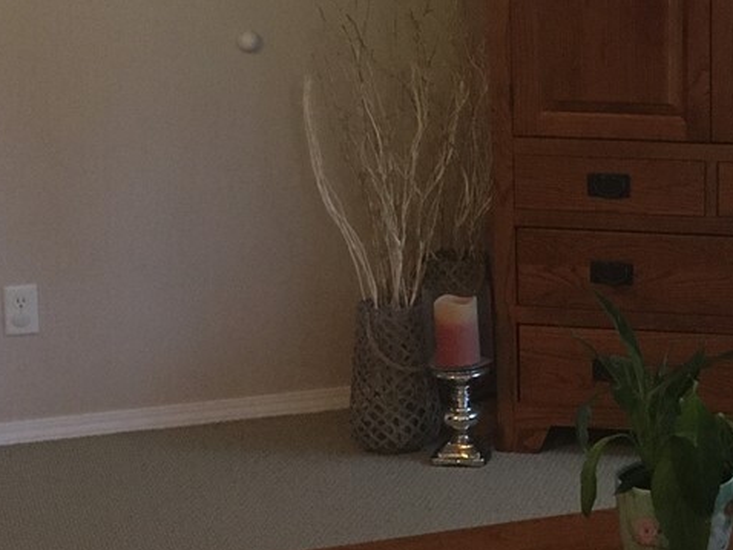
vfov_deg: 15.3
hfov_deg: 19.3
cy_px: 253
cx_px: 816
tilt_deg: -13.0
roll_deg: -1.1
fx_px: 2055
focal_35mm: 97
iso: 200
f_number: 2.2
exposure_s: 1/30
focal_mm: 4.15
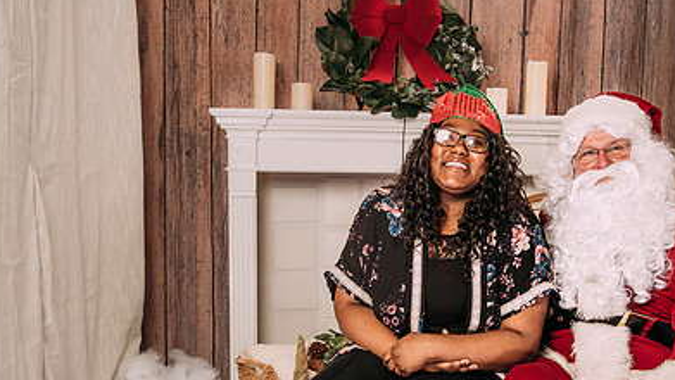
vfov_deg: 20.1
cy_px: 320
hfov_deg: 35.3
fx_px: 1056
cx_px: 399
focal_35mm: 59
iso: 100
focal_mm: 35
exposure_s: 1/100
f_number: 5
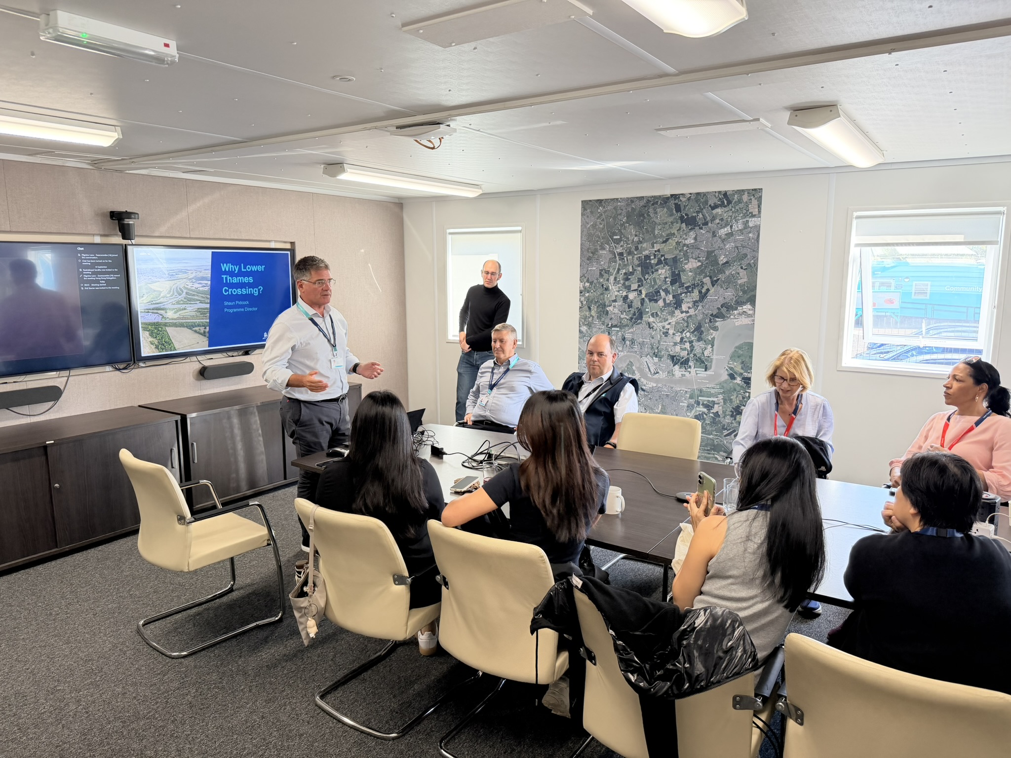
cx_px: 506
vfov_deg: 56.8
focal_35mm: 24
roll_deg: -0.5
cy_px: 379
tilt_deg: -10.0
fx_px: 701
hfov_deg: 71.6
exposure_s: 1/124
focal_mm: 6.76
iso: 200
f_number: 1.78
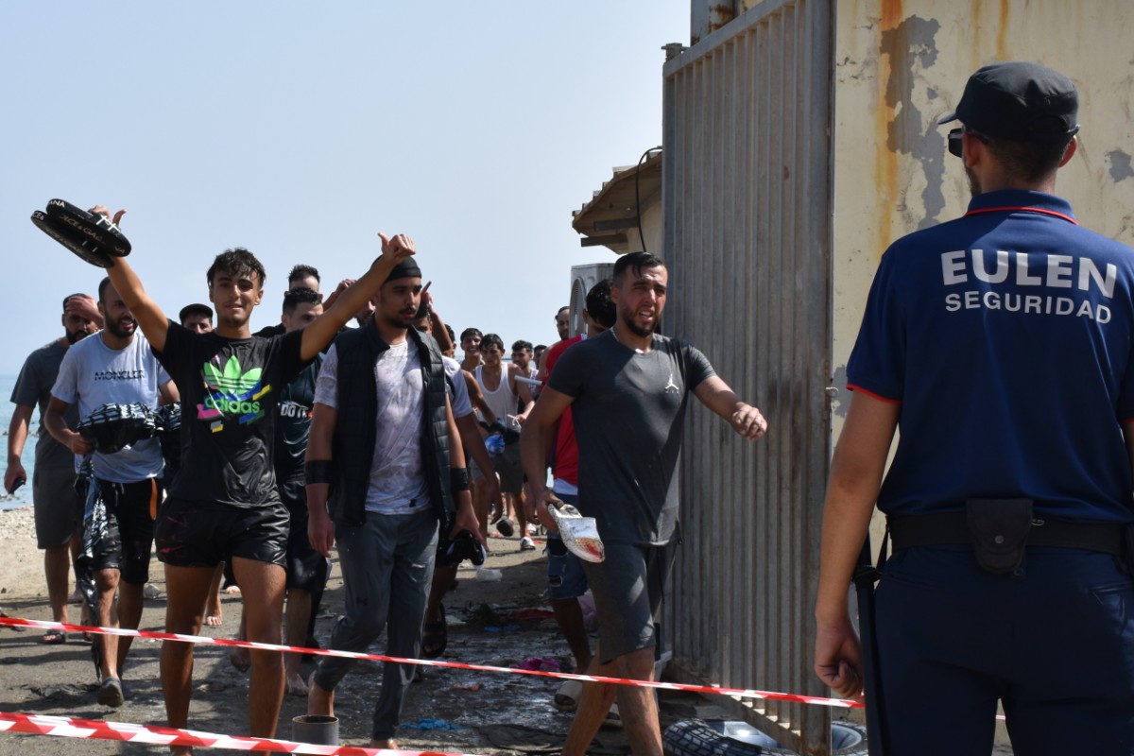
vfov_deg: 29.9
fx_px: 1417
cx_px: 567
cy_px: 378
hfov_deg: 43.6
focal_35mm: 45
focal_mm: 30
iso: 200
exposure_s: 1/400
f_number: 10
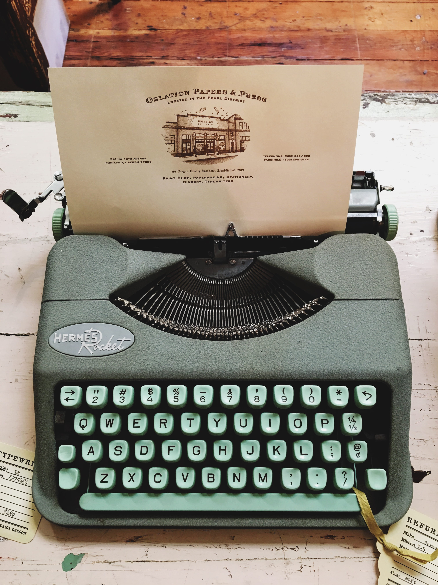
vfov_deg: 61.7
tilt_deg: -71.3
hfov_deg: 48.2
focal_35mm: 29
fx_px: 489
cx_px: 219
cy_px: 292
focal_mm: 4.15
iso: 100
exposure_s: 1/30
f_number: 2.2
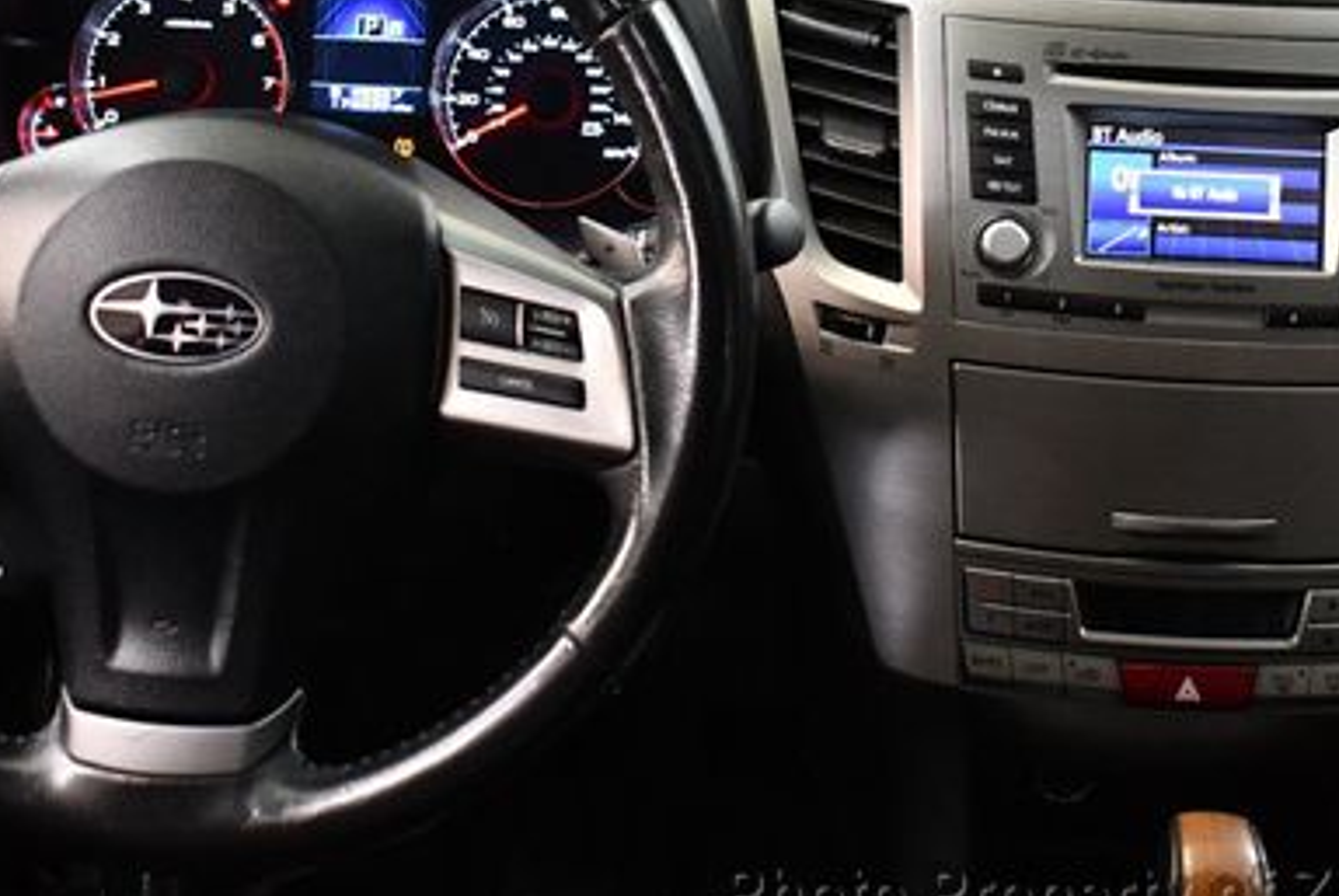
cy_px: 213
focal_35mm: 60
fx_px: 2234
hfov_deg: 33.4
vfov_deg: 22.4
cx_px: 680
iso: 3200
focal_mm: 18
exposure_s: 1/125
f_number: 3.5
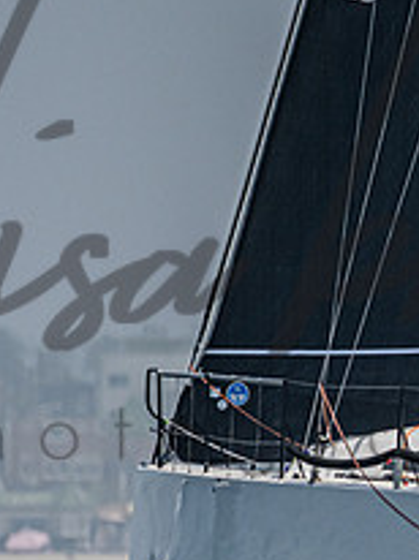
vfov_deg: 1.3
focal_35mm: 1492
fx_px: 24129
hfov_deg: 1.0
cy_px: 373
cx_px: 559
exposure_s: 1/5000
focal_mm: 400
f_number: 5.6
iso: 400
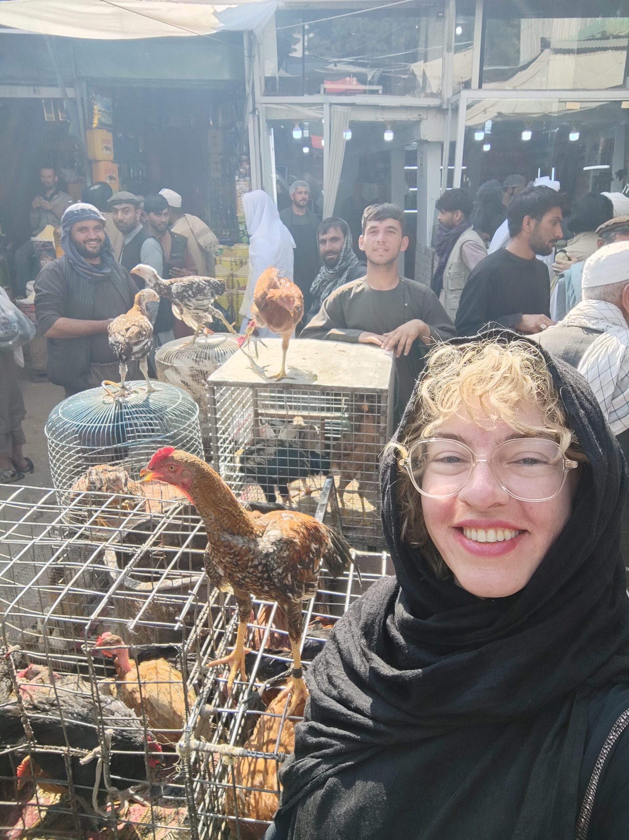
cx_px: 314
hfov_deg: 53.0
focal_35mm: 26
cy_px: 420
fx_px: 631
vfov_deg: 67.3
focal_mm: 3.14
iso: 50
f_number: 2.24
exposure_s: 1/418
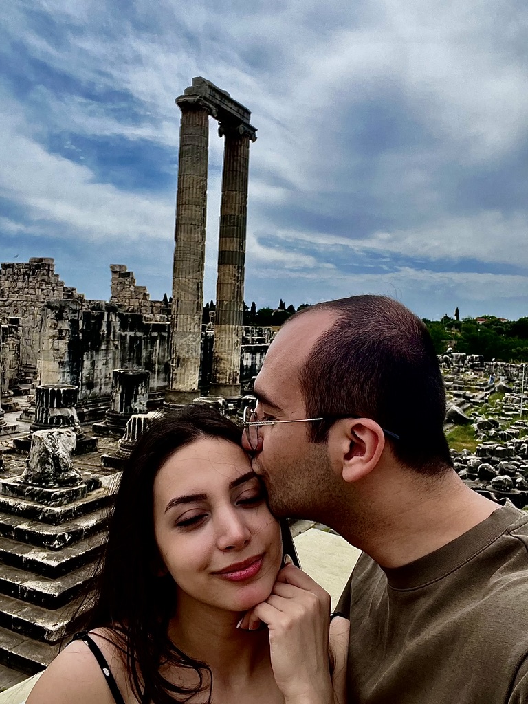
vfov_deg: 60.0
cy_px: 352
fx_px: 610
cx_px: 264
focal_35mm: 30
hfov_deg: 46.8
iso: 32
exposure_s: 1/557
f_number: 2.2
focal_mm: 2.71
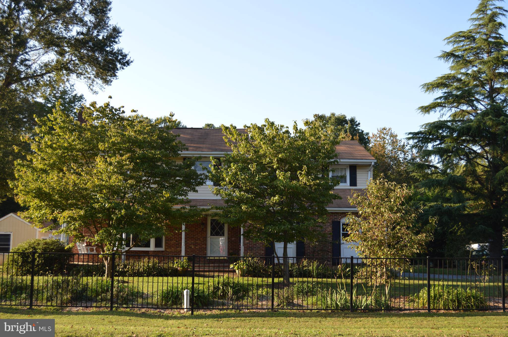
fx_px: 507
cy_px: 168
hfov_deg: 53.2
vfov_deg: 36.8
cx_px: 254
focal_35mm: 36
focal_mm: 24
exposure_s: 1/200
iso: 100
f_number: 4.5
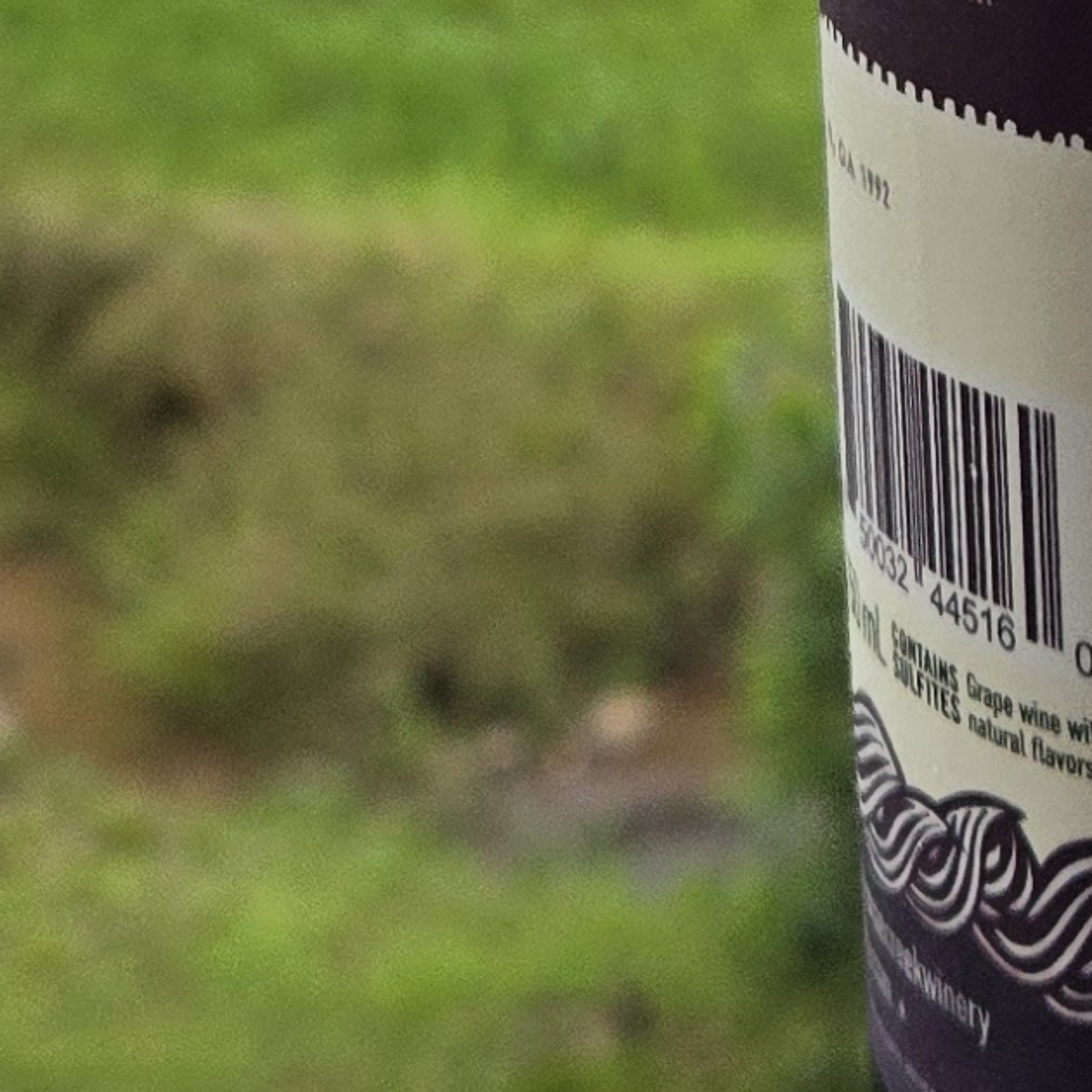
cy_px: -591
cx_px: 1262
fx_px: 4604
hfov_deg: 13.2
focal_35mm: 129
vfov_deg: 12.8
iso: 80
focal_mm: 5.4
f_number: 1.8
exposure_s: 1/1650
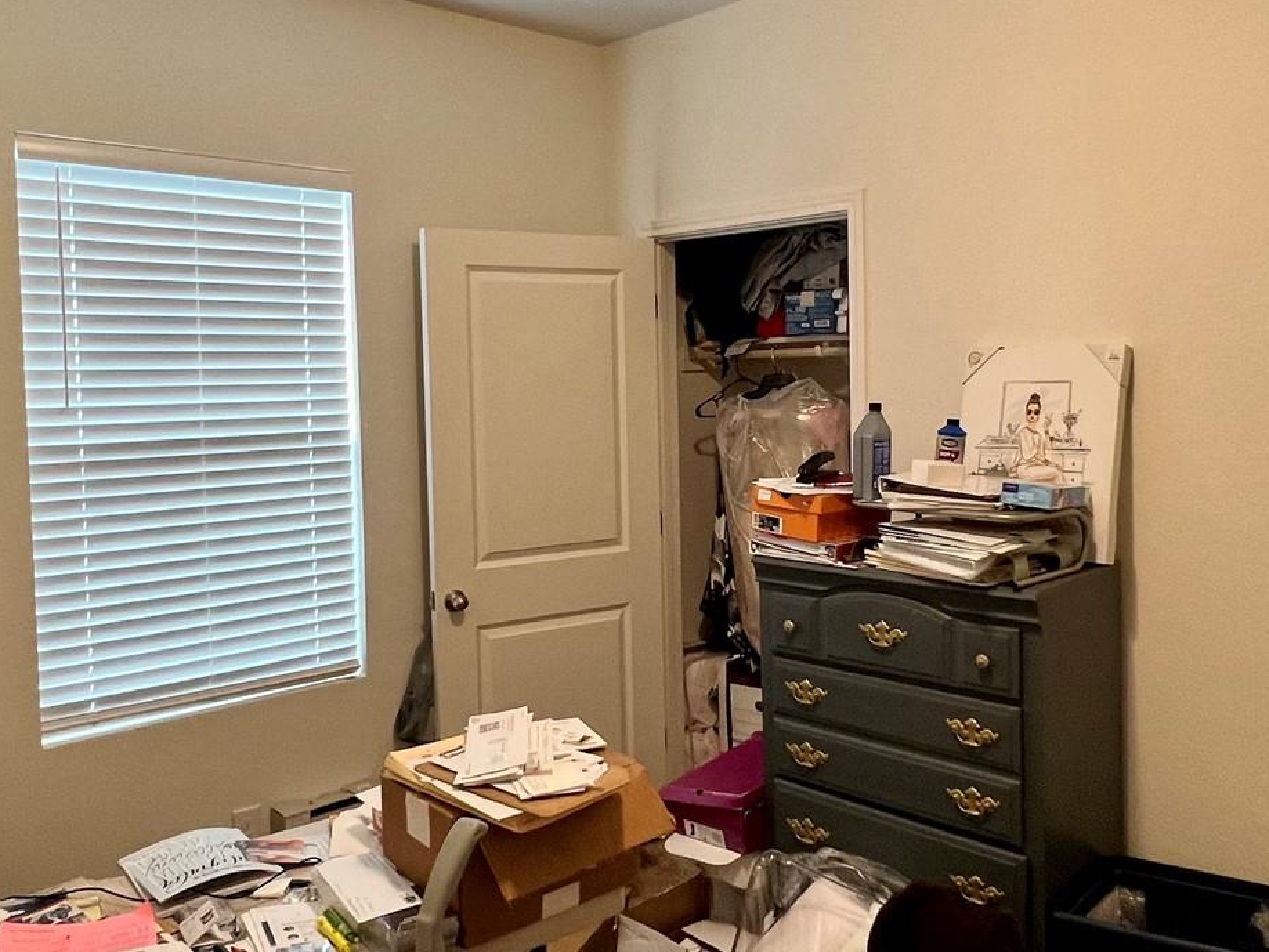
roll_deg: +1.4
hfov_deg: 61.6
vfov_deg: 48.2
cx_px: 659
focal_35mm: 29
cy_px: 421
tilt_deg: -1.5
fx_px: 1063
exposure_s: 1/60
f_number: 1.8
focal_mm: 1.57
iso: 160
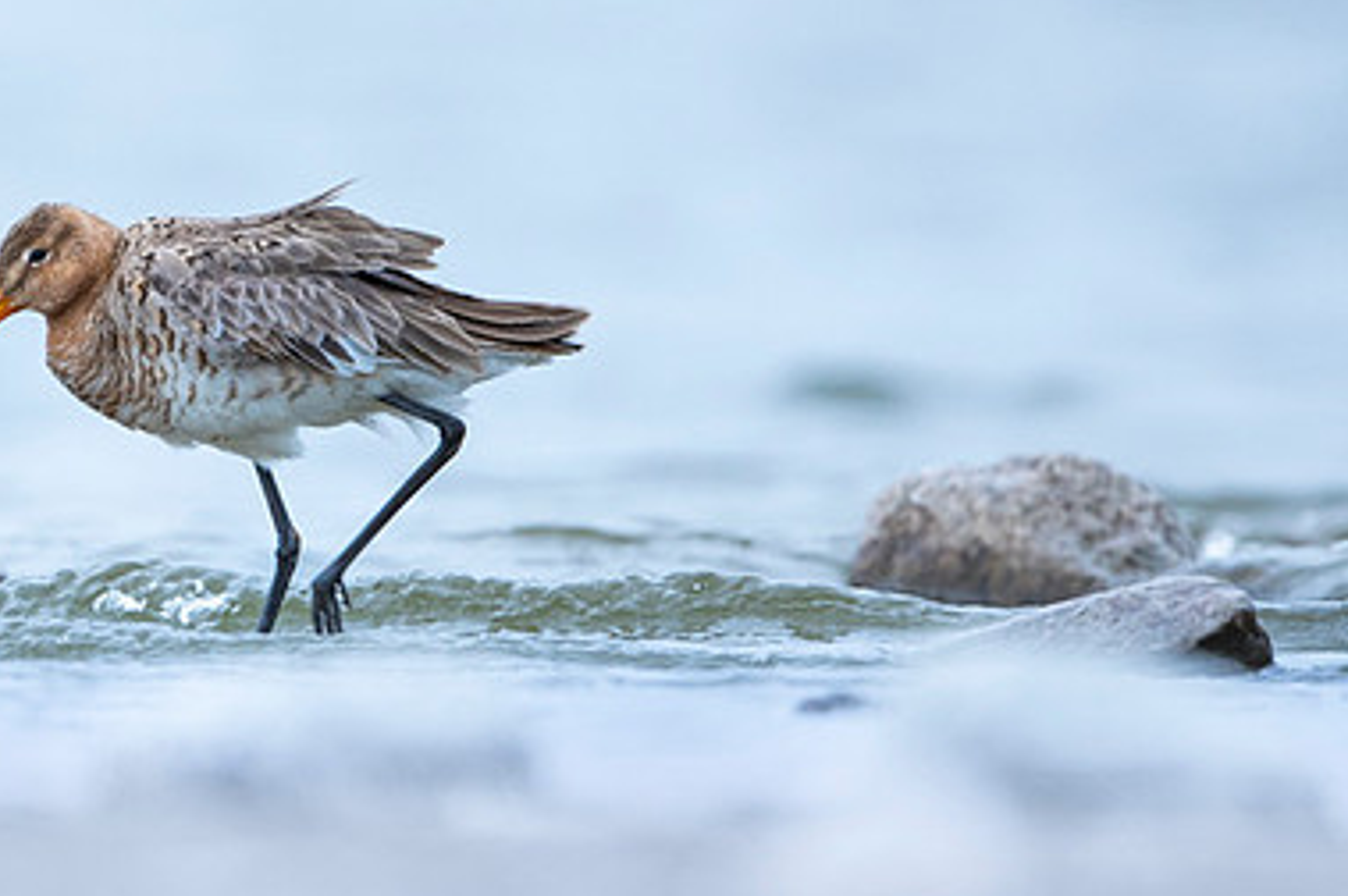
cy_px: 305
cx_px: 68
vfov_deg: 0.9
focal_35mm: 1523
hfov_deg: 1.4
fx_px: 56977
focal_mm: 700
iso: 800
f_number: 5.6
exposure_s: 1/400
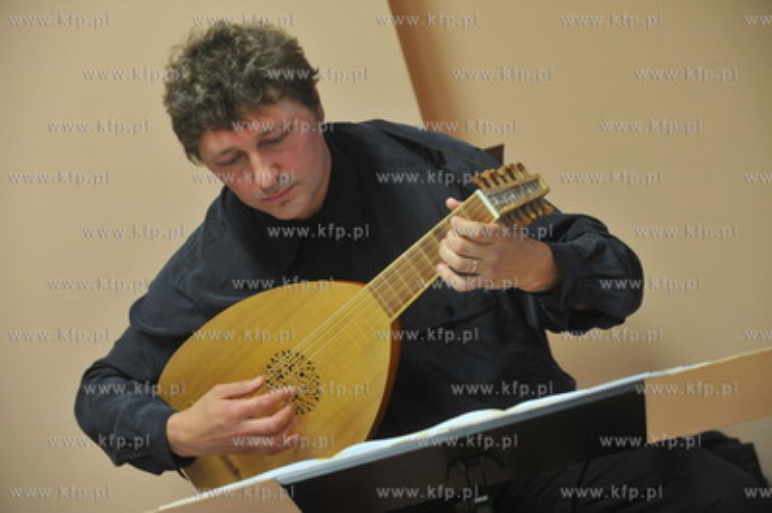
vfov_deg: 14.4
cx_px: 386
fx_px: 2035
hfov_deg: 21.5
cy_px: 256
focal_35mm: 95
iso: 2500
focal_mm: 95
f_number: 5
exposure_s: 1/100
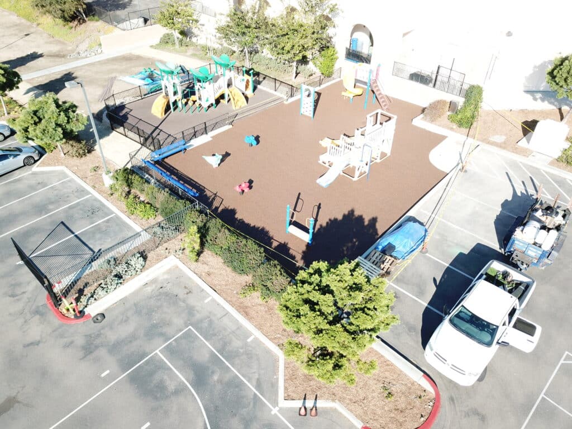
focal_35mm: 26
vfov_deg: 53.1
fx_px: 430
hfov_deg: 67.3
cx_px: 286
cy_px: 214
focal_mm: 4.73
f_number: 2.2
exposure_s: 1/453
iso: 100
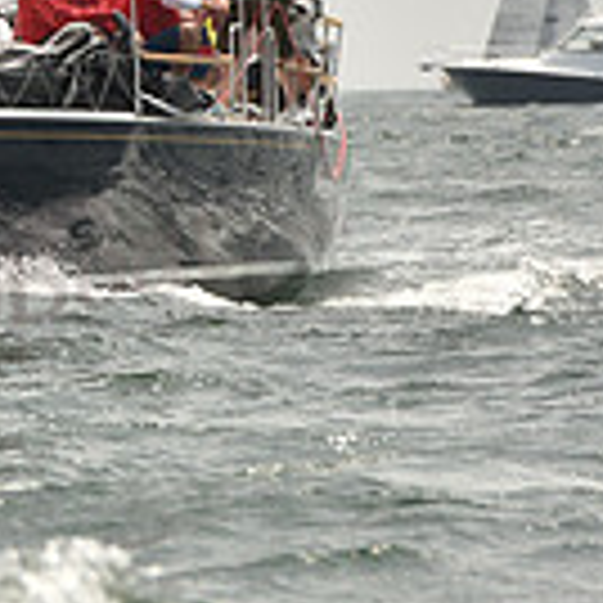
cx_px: -513
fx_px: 14525
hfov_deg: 2.4
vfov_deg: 2.4
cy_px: 119
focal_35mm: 737
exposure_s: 1/1600
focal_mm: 200
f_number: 9
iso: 400
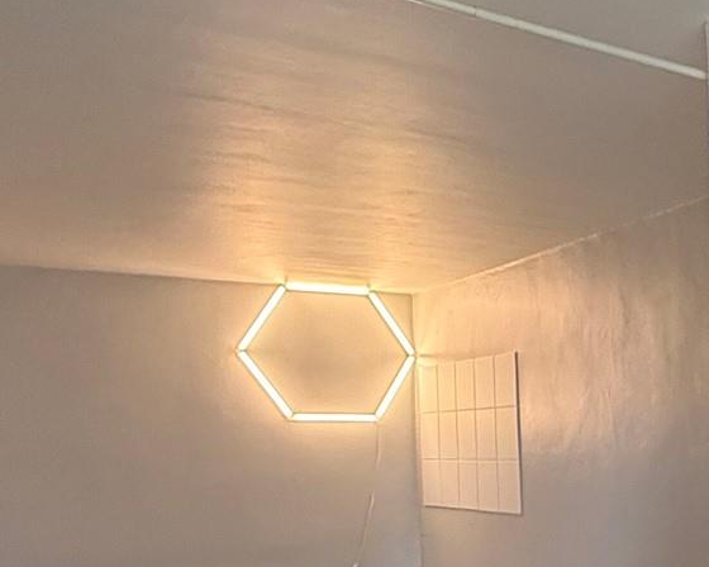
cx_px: 993
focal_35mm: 50
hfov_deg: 28.3
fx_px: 1049
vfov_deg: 29.7
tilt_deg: +0.5
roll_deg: +1.2
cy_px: 439
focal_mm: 2.22
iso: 400
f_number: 2.2
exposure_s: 1/120
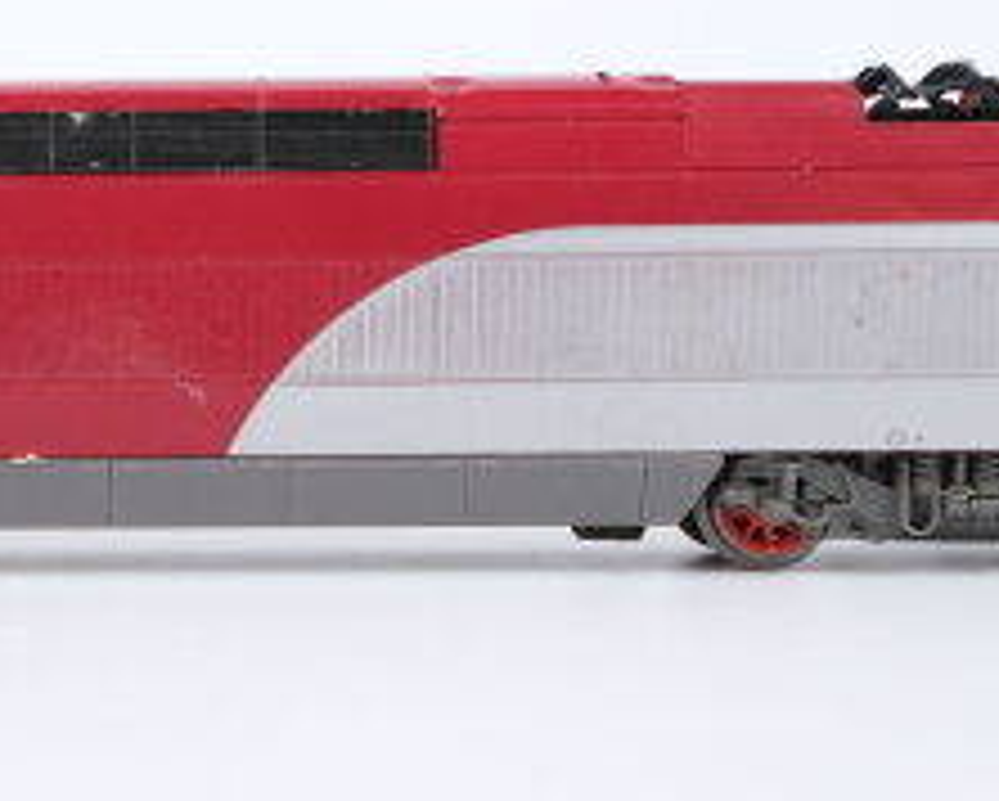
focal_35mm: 114
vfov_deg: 13.5
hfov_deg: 16.5
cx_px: 9
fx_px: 3374
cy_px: 333
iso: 640
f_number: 10
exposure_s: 1/125
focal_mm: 30
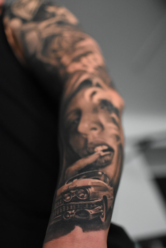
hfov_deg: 25.8
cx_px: 83
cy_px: 124
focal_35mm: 52
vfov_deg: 37.9
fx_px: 363
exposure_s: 1/250
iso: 4000
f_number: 2
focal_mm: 35
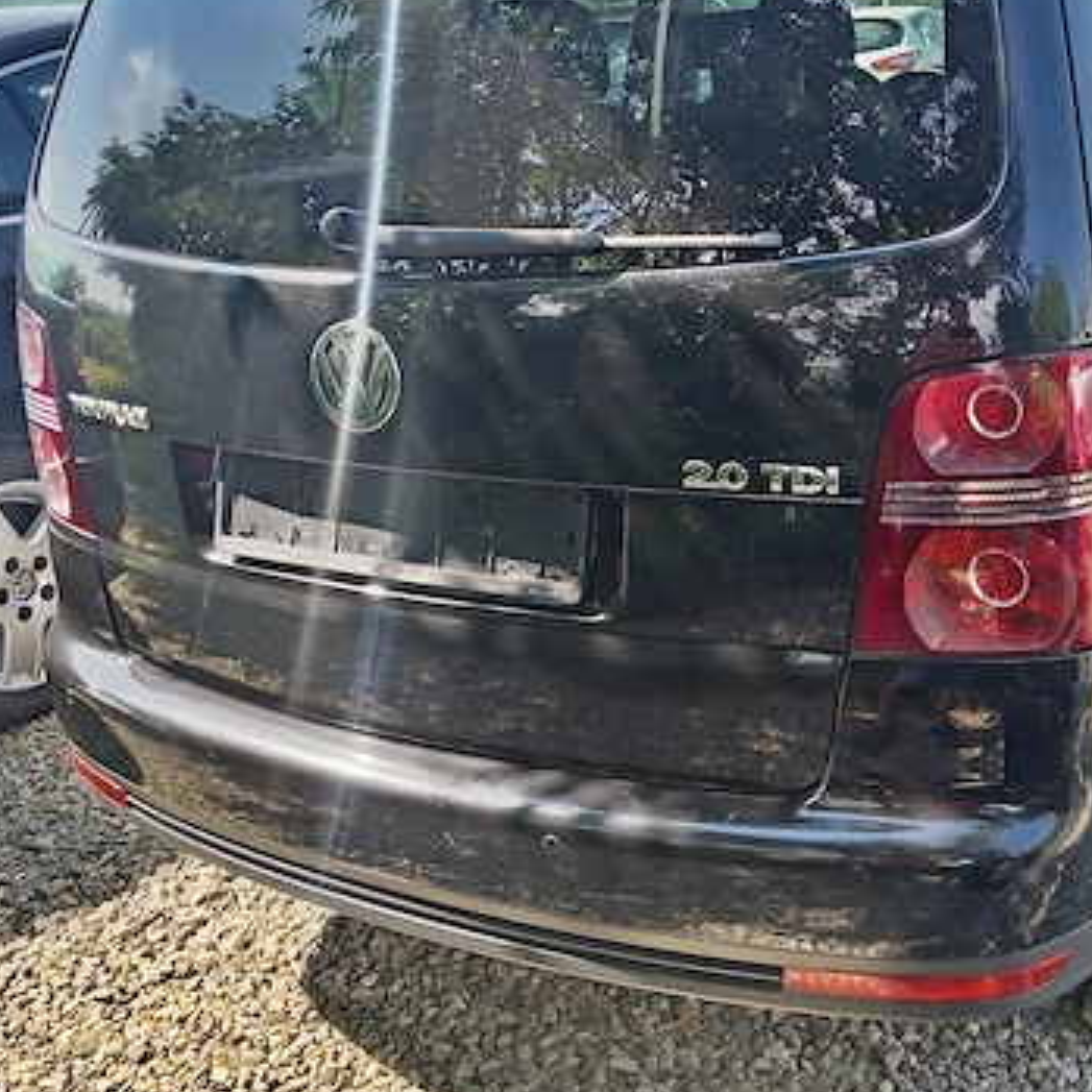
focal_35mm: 41
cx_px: 715
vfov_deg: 40.9
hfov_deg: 40.5
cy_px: 483
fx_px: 1463
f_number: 1.8
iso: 206
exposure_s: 1/100
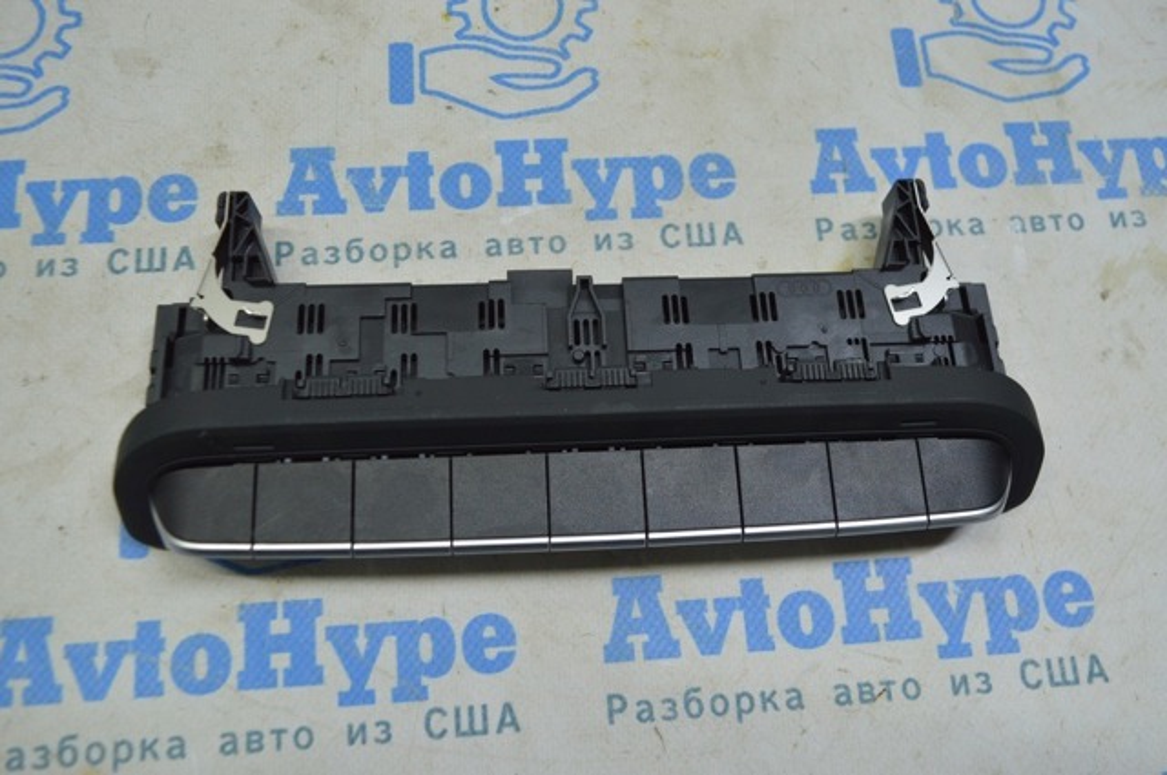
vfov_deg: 39.9
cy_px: 388
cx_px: 584
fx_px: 1068
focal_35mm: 33
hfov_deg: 57.3
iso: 400
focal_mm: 22
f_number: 5.6
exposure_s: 1/40
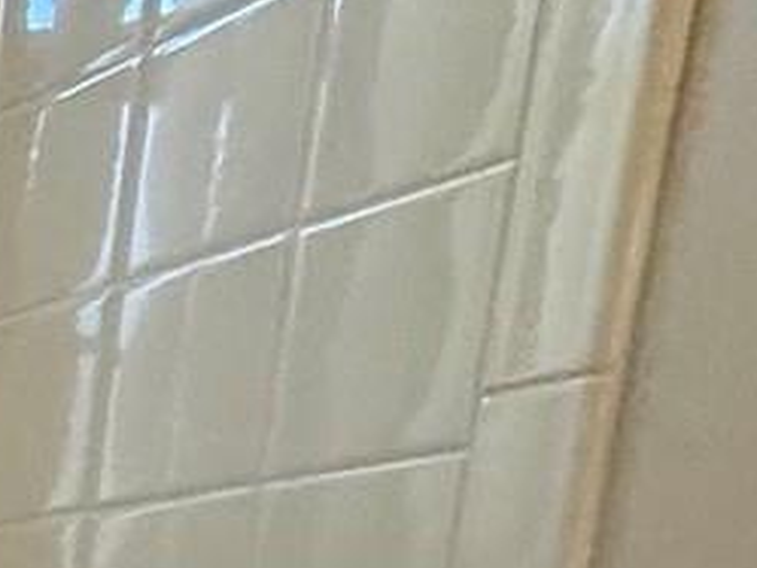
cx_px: -1262
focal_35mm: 90
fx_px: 1969
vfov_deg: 13.7
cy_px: 1175
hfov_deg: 13.1
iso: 250
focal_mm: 2.22
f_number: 2.2
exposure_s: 1/120
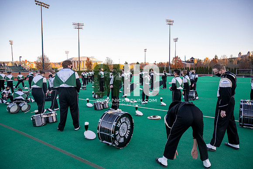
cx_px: 126
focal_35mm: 24
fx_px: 169
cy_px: 84
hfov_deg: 73.8
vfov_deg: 53.1
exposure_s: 1/2500
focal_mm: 24
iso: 2000
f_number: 4
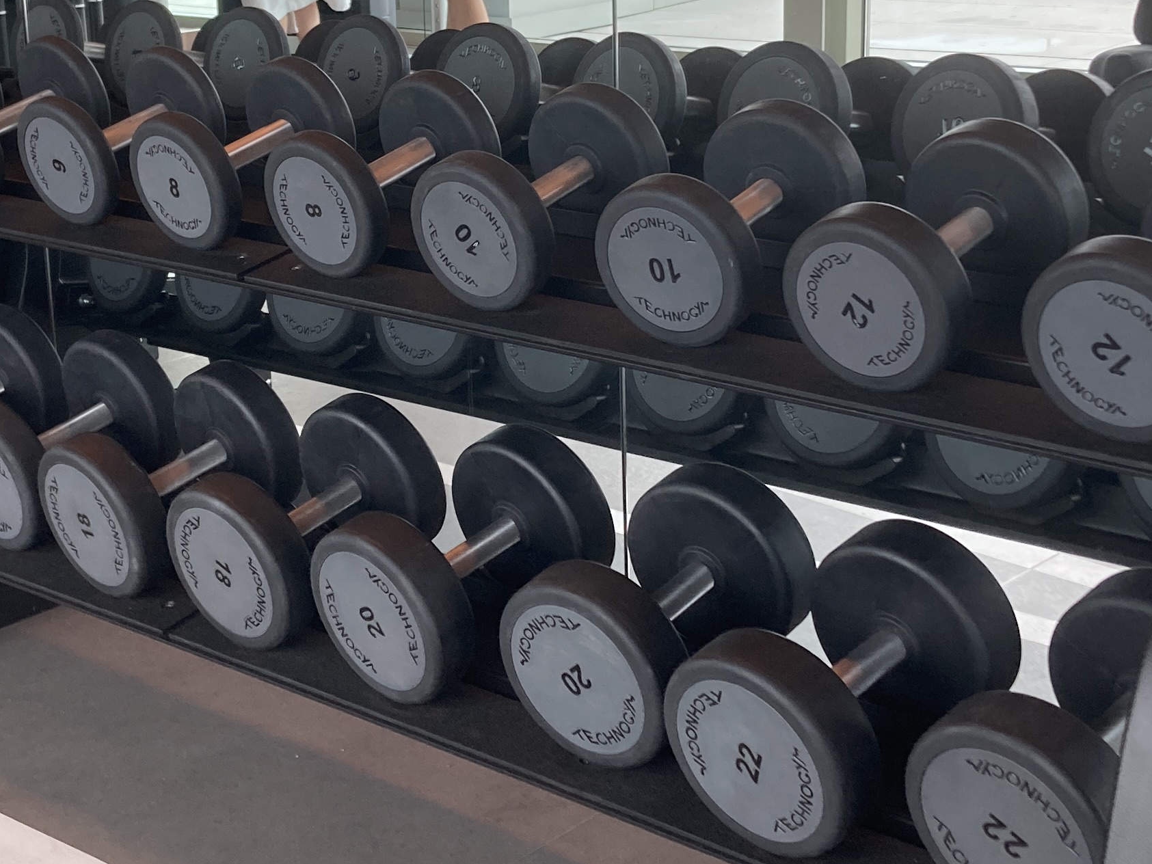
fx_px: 2230
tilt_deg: -13.8
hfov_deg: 28.9
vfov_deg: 21.8
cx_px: 459
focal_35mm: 67
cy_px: 284
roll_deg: +2.0
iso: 40
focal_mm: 3.99
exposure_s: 1/100
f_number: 1.8
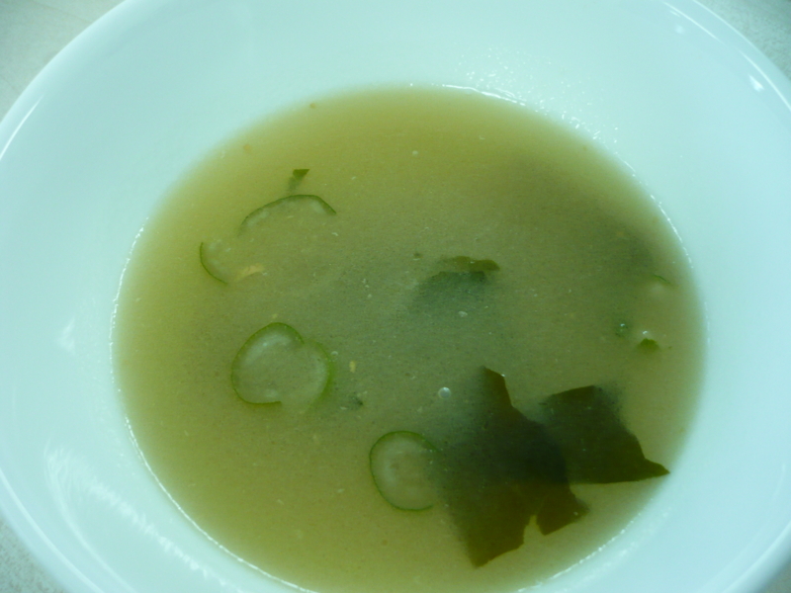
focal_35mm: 35
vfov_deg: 40.7
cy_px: 296
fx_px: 800
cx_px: 396
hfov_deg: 52.6
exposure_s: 1/30
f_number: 2.8
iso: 200
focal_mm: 5.8
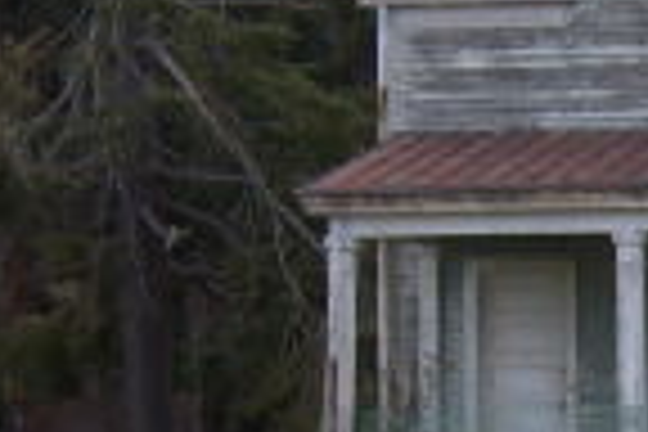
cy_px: 441
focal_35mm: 162
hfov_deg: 12.2
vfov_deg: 8.4
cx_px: 891
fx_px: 2916
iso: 50
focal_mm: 5.8
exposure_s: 1/125
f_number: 2.8
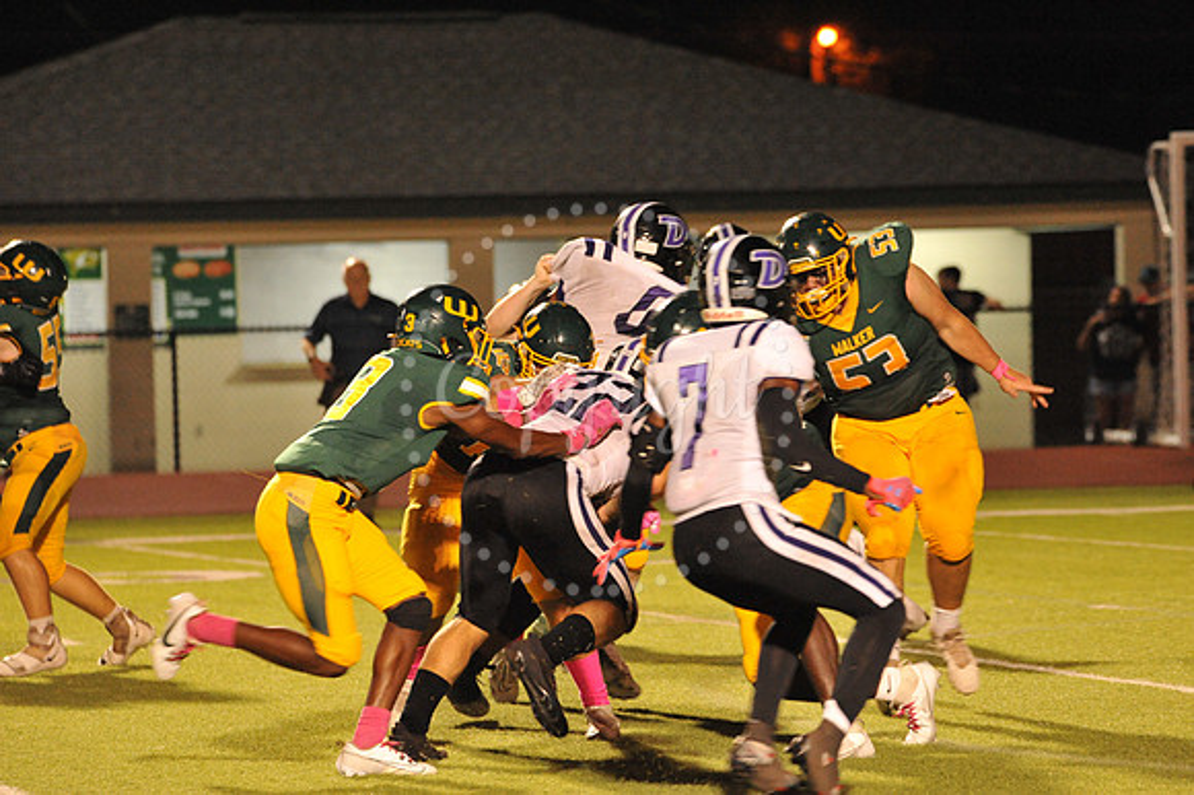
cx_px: 597
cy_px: 398
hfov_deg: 8.2
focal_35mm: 250
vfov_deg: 5.5
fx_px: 8287
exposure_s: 1/200
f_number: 6.3
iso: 6400
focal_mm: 250
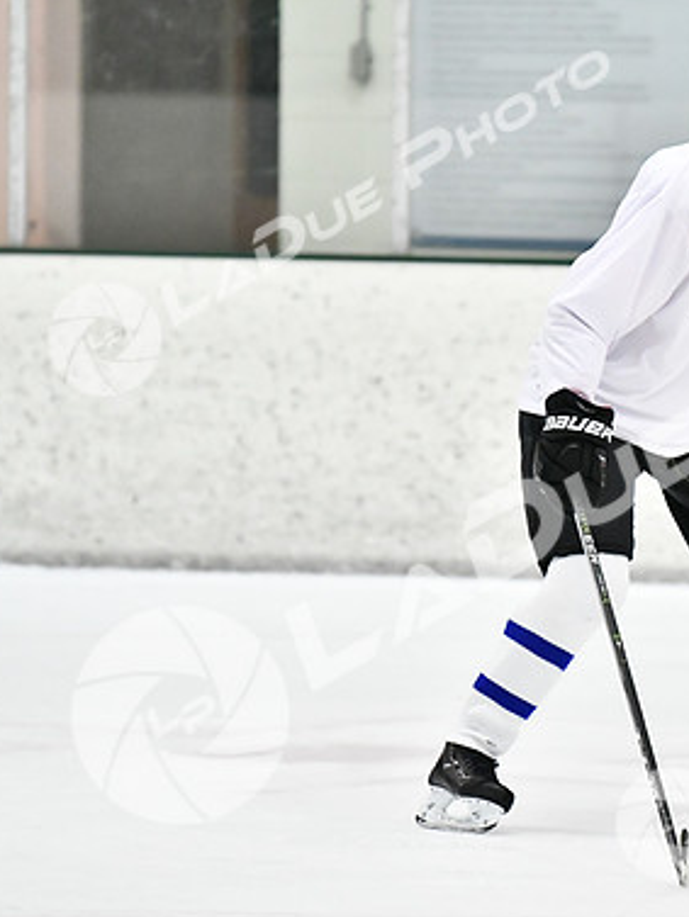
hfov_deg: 3.7
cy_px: 466
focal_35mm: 399
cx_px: 611
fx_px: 10583
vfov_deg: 5.0
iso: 6400
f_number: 2.8
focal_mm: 180
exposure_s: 1/1600
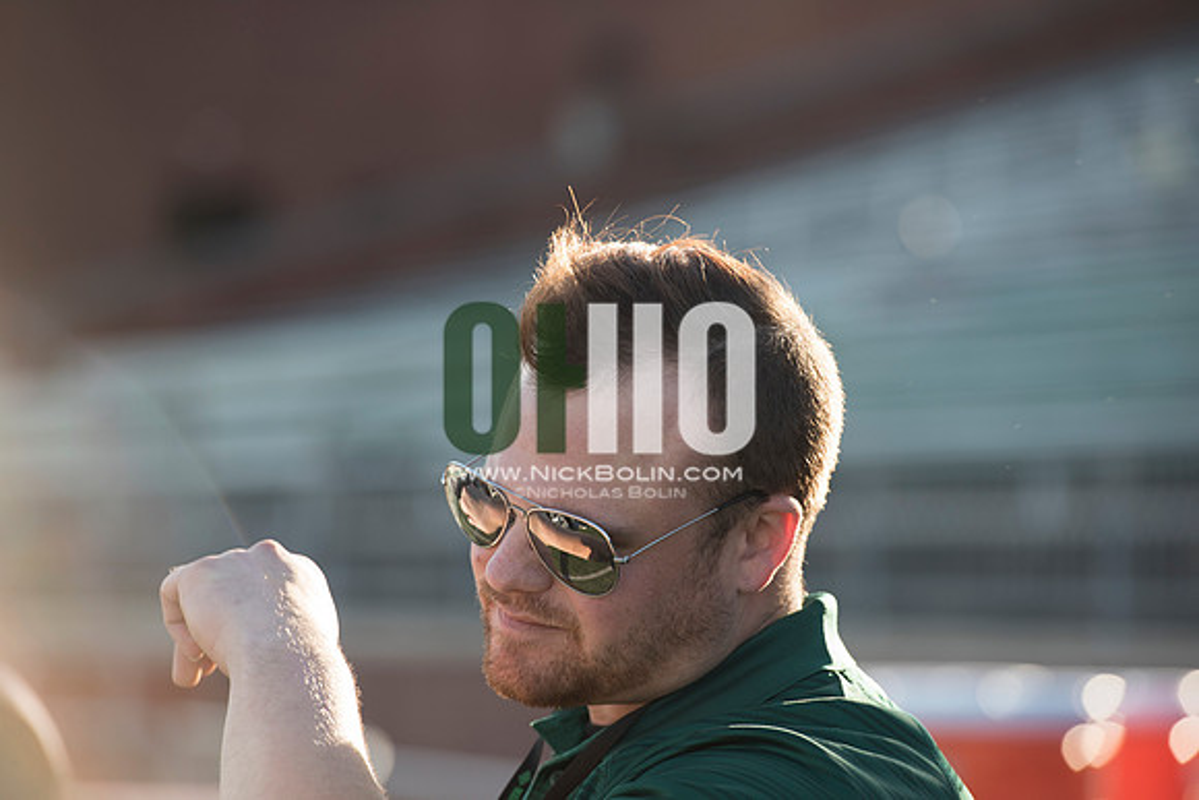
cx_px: 600
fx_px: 6662
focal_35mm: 200
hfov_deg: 10.3
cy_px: 400
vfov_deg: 6.9
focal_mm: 200
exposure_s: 1/640
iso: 320
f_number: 5
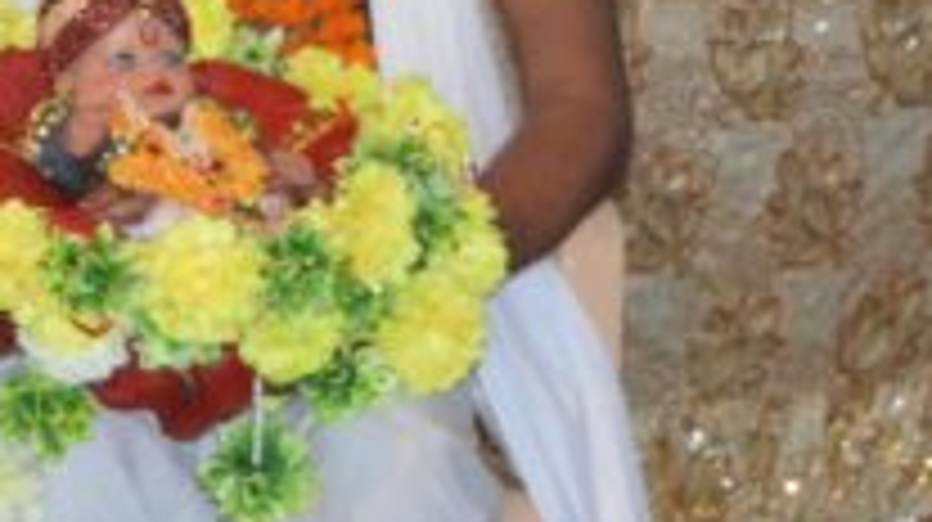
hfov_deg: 11.3
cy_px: -173
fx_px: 4562
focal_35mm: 185
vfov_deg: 6.5
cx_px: -342
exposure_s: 1/60
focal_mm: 35
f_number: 4.5
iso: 3200
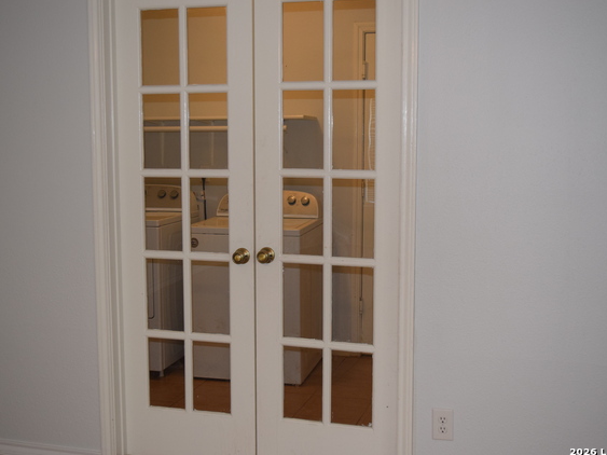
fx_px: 834
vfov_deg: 30.5
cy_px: 228
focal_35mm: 48
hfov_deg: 40.0
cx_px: 311
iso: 800
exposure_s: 1/100
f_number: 5
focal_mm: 29
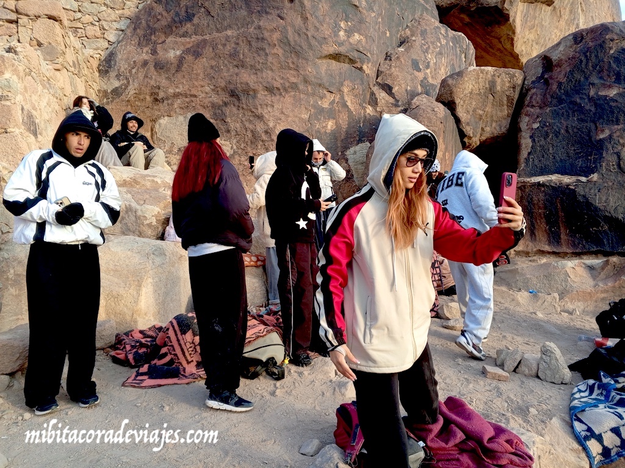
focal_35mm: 27
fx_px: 487
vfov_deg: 51.4
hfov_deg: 65.3
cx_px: 312
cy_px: 234
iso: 112
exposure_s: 1/100
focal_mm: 4.09
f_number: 1.6
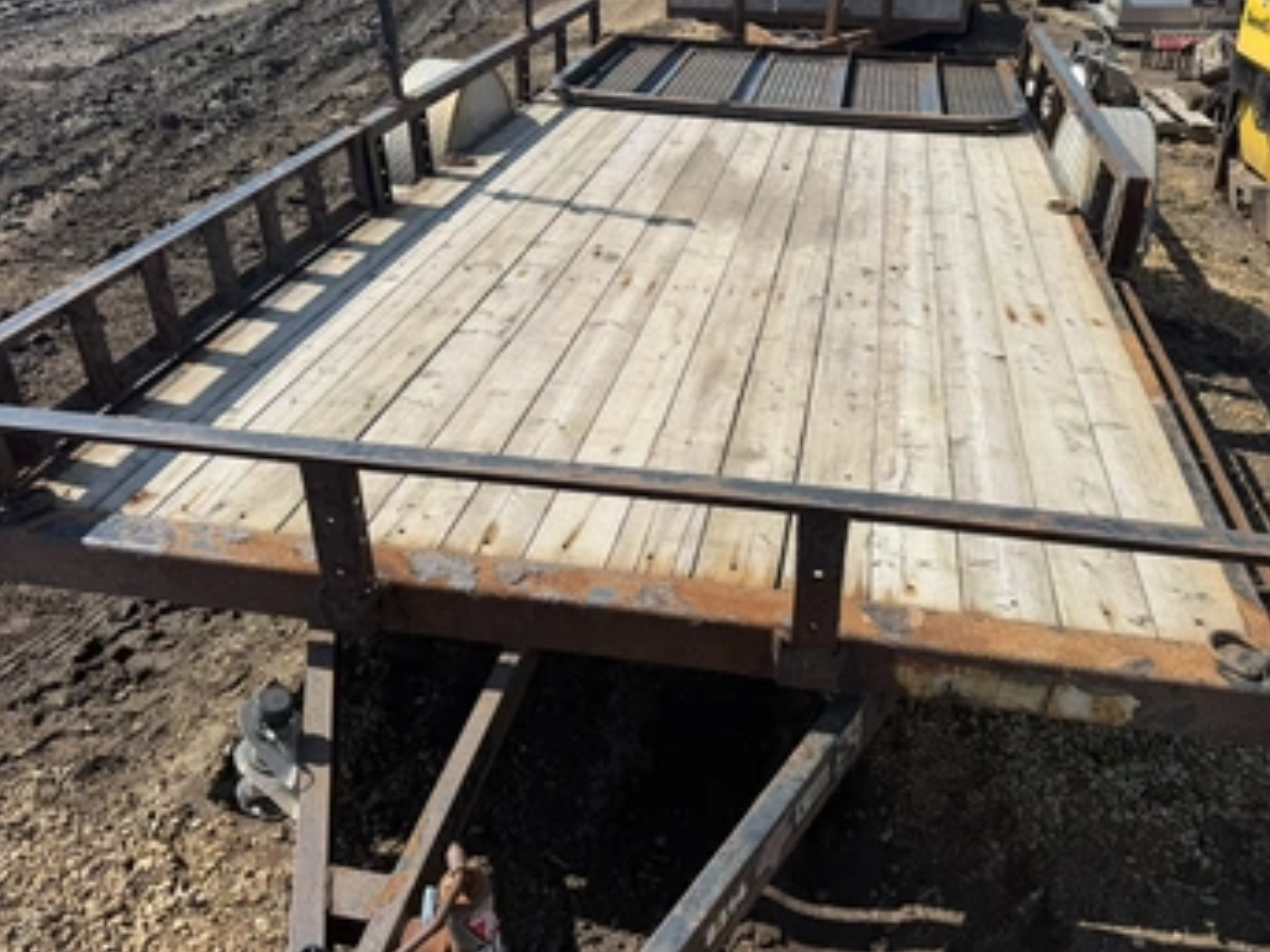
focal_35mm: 28
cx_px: 722
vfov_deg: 49.5
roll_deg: -1.8
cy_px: 400
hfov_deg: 63.2
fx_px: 1027
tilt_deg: -23.4
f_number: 1.78
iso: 80
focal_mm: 6.76
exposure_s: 1/4673
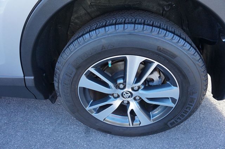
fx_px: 150
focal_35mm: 24
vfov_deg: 53.1
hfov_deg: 73.8
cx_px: 112
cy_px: 74
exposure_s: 1/160
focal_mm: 16
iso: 800
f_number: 4
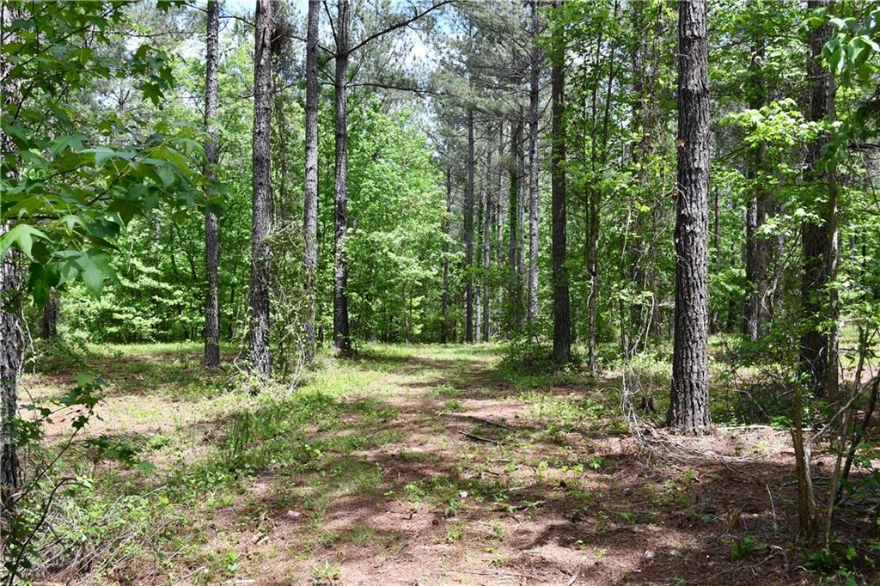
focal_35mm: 36
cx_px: 440
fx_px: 880
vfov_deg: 36.8
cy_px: 293
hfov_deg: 53.1
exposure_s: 1/250
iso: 200
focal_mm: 18
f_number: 6.3
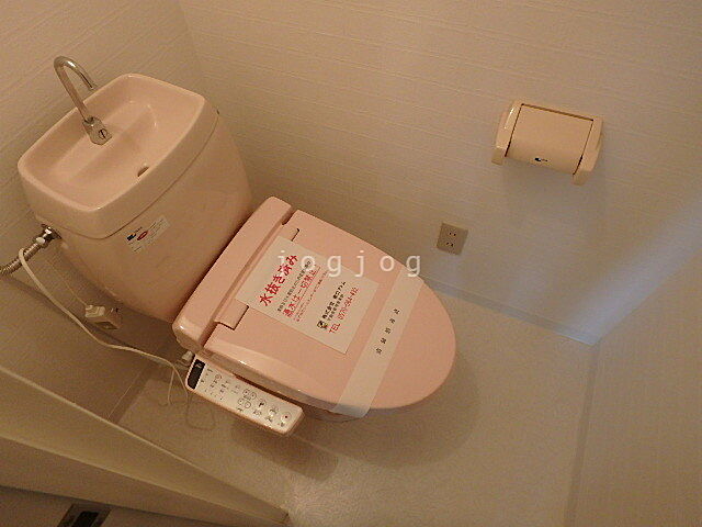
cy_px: 264
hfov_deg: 79.0
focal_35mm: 21
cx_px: 351
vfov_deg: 63.4
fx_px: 426
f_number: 3.5
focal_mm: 3.7
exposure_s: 1/30
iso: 320
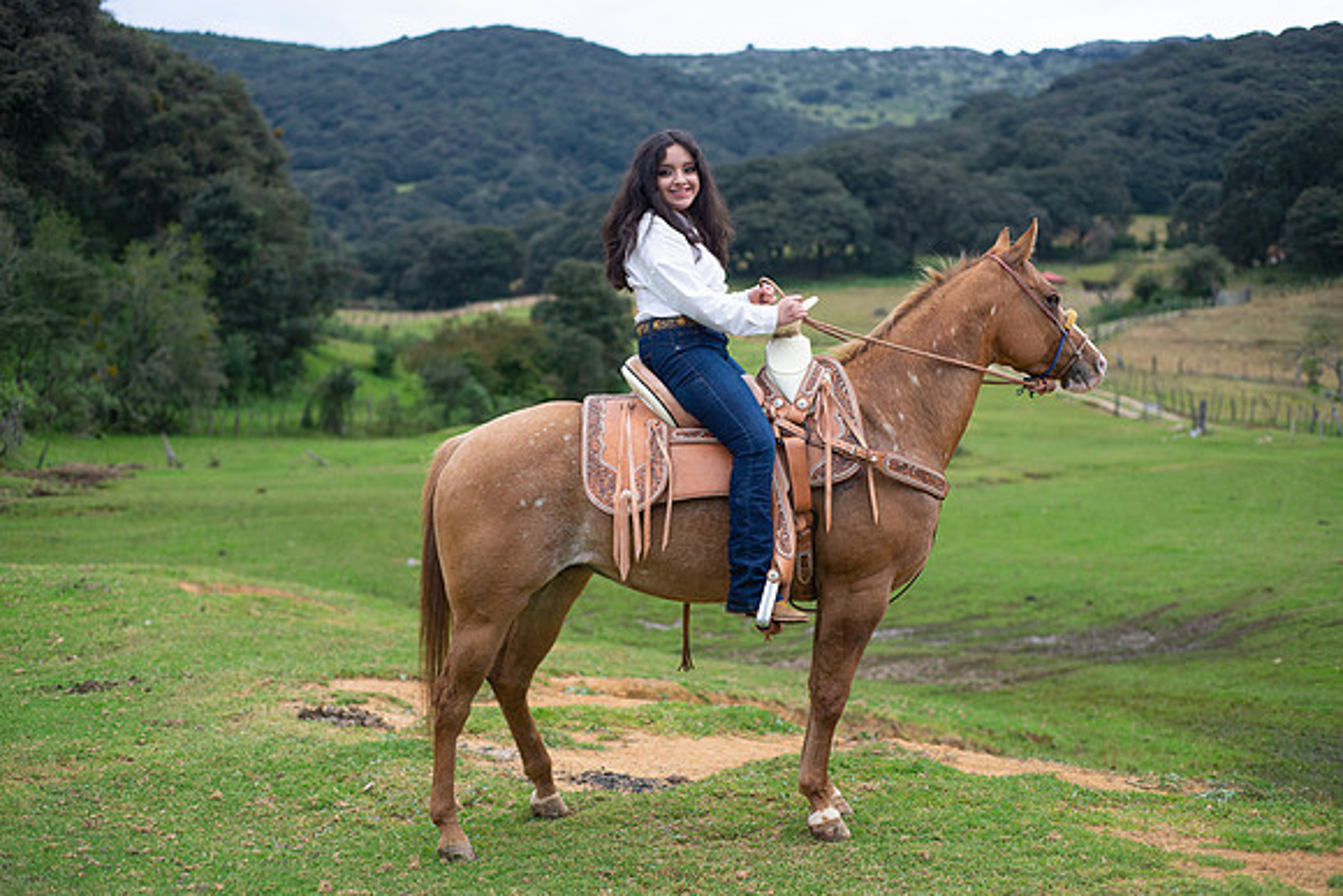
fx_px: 1866
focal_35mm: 50
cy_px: 448
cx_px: 672
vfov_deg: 27.0
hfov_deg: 39.6
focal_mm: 50
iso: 400
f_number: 2.8
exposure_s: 1/800
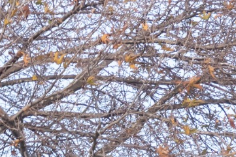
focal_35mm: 496
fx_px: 3253
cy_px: 433
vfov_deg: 2.7
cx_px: -394
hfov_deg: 4.1
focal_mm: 70
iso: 800
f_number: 8
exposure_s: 1/1250
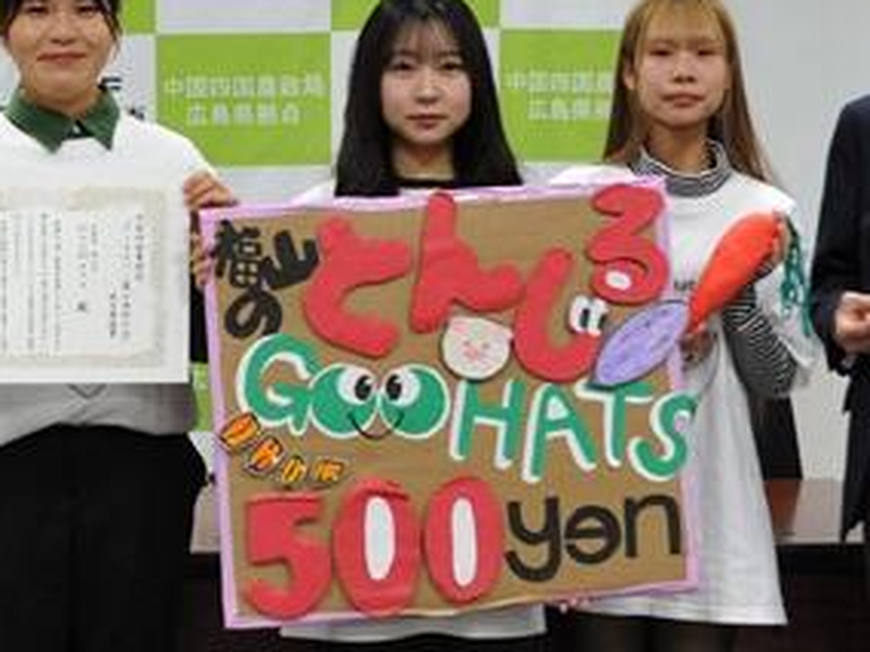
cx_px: 153
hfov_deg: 17.7
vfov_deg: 13.5
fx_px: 2765
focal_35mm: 110
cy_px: 279
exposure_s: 1/80
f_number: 4.5
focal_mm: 40
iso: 500
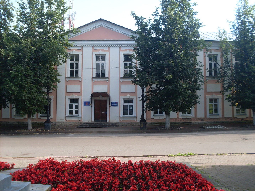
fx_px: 280
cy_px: 96
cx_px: 128
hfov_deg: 49.0
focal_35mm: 38
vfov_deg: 37.7
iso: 80
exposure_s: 1/250
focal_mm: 6.3
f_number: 2.8
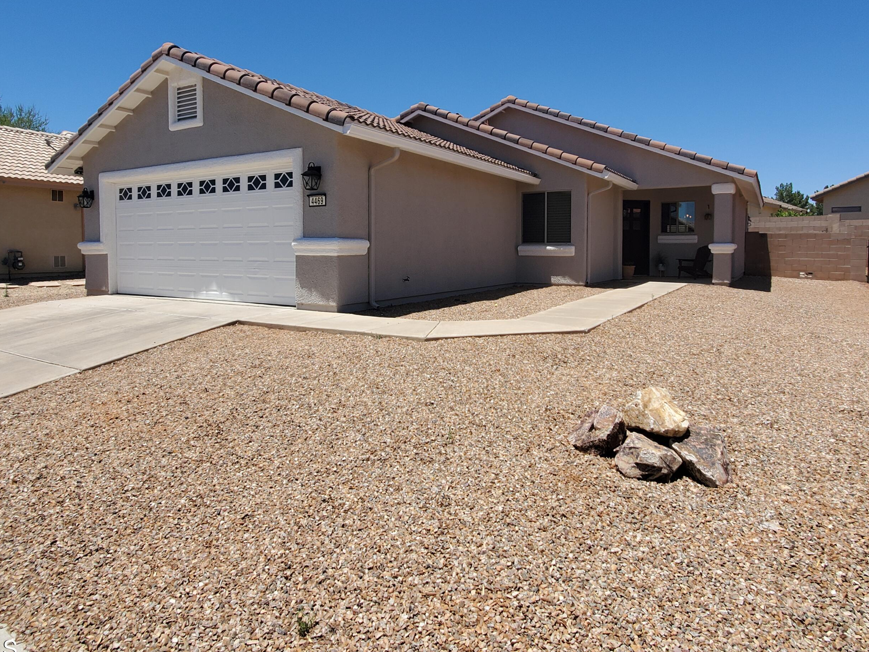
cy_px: 278
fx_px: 402
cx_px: 417
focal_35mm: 16
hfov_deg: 94.5
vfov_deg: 77.6
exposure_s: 1/1279
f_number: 2.2
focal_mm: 1.8
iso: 50
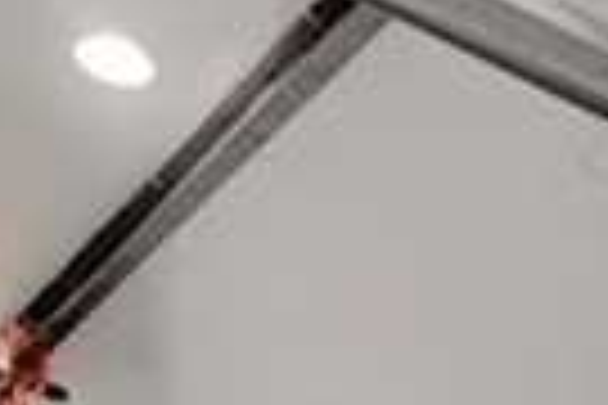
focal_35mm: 106
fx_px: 1790
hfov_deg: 17.3
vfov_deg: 10.1
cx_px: 919
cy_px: 1156
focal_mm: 14
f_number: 8
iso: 800
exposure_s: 1/4
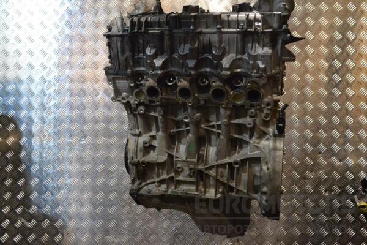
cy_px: 122
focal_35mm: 36
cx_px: 184
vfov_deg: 36.9
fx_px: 367
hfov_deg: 53.1
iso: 3200
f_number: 6.3
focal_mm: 24
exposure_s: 1/160
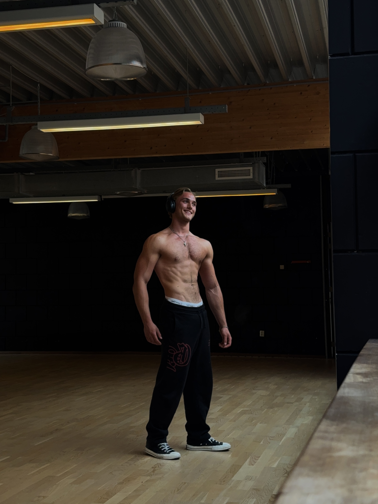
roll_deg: -0.2
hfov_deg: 29.7
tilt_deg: +5.2
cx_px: 189
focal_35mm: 49
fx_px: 713
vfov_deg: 38.9
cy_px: 250
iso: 50
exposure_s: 1/100
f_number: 1.78
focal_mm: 6.76
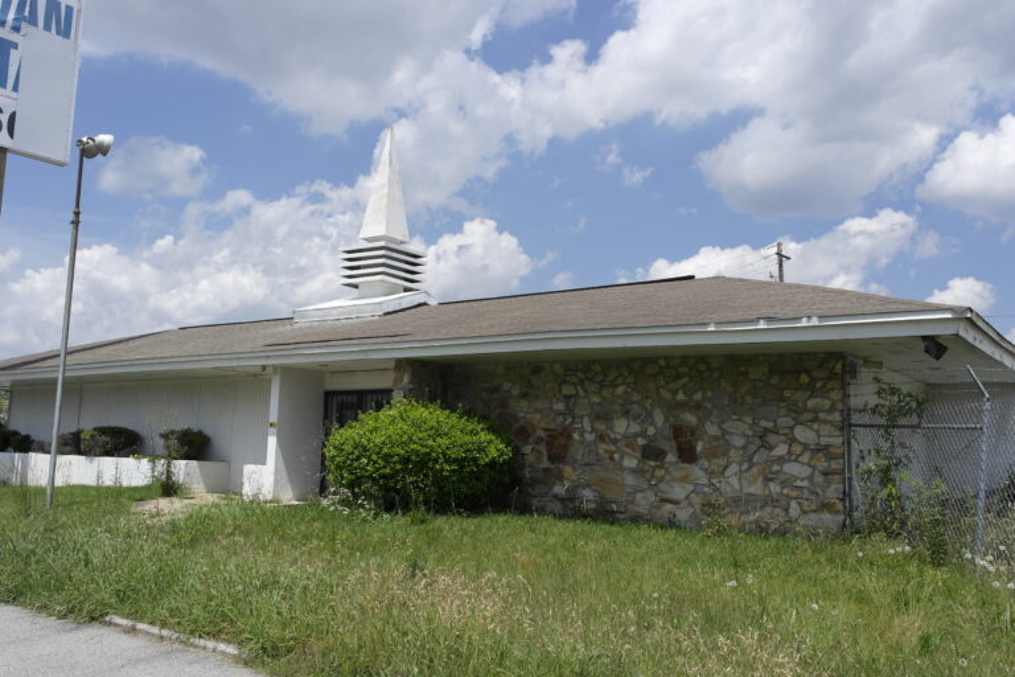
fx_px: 846
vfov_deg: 43.6
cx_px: 508
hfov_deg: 61.9
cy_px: 338
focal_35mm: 30
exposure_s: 1/400
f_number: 8
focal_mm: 20
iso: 100
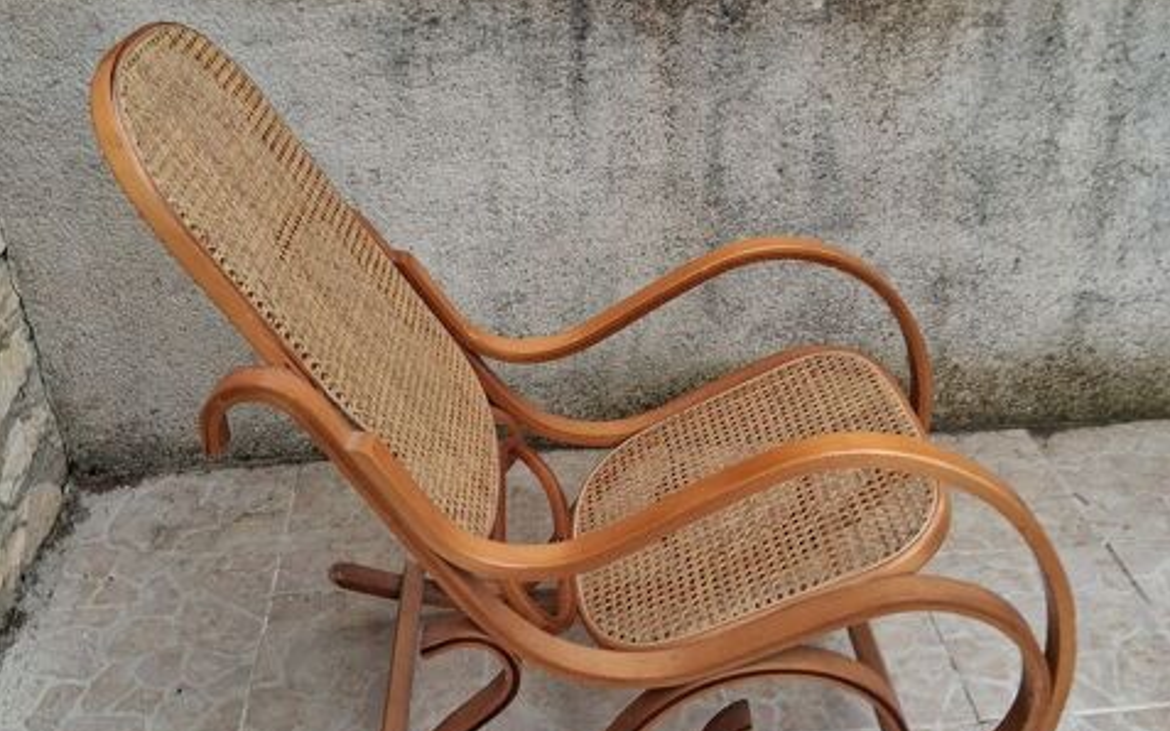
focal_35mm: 37
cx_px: 586
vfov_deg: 34.3
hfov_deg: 52.8
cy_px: 297
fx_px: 1180
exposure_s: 1/105
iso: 25
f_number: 1.8
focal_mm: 3.98
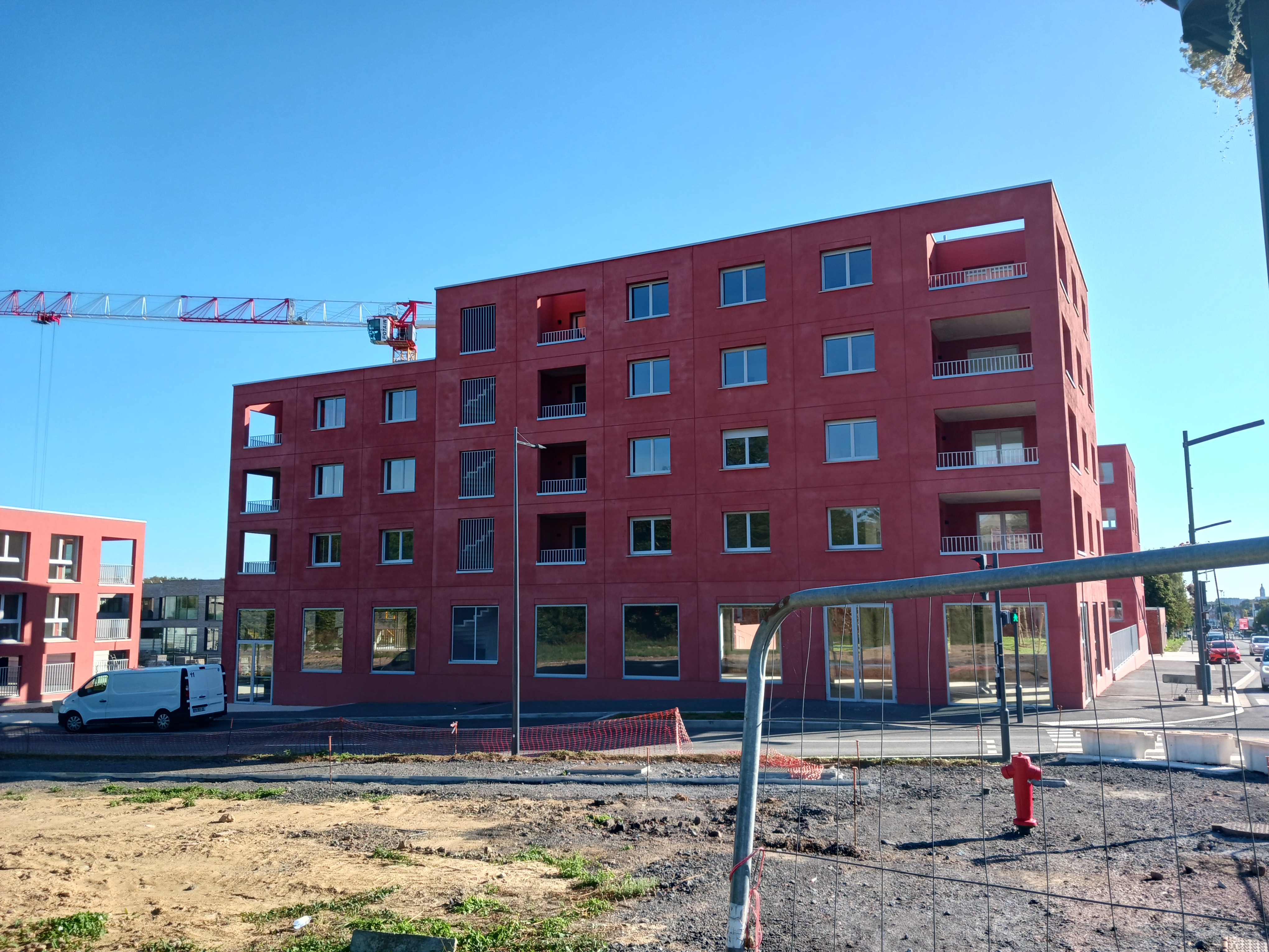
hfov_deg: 65.3
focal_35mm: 27
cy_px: 476
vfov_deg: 51.4
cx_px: 634
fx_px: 990
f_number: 1.8
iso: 20
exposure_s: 1/214
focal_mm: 4
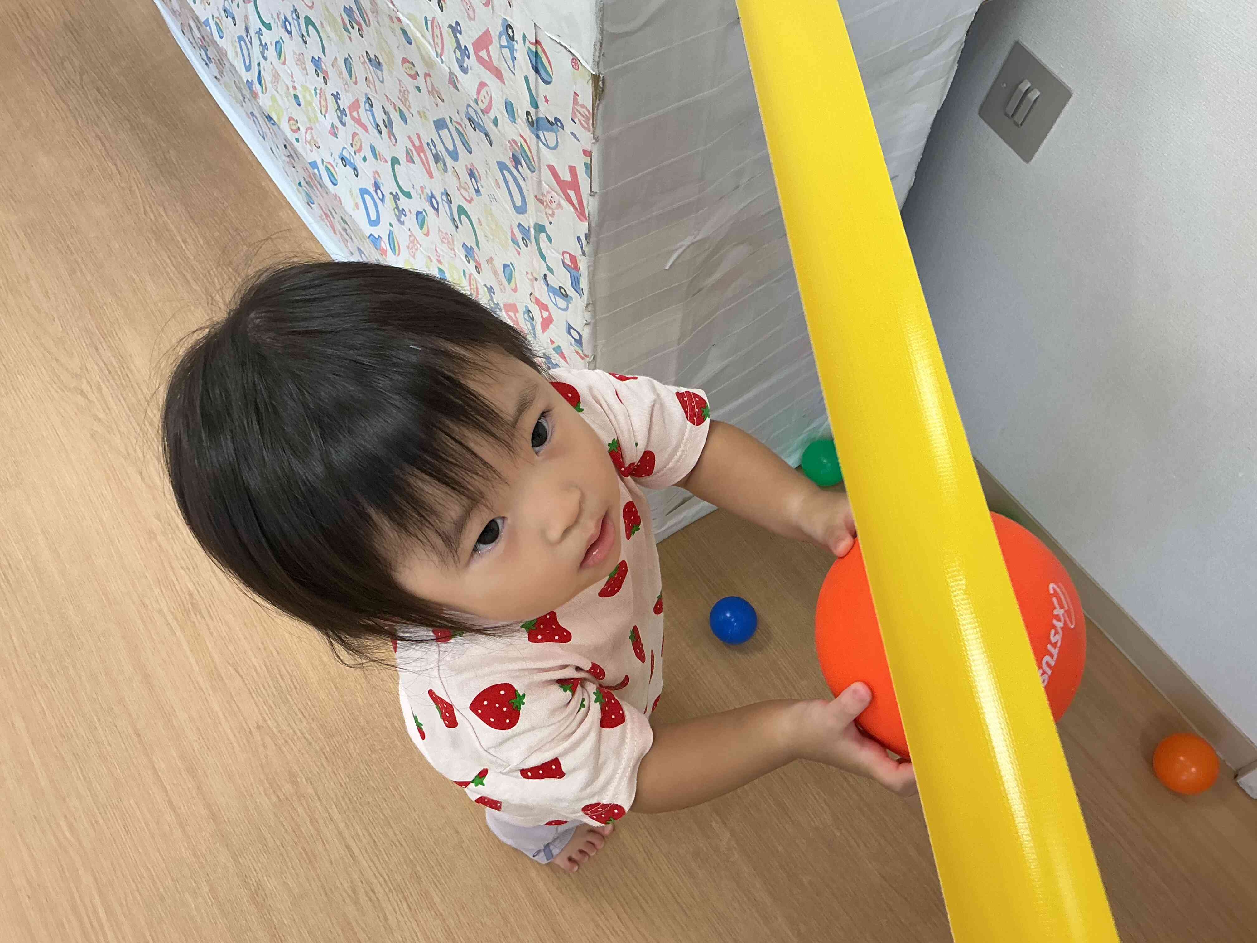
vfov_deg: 48.2
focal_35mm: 29
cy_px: 472
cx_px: 628
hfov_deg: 61.7
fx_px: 1053
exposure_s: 1/120
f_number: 1.8
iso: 50
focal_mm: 3
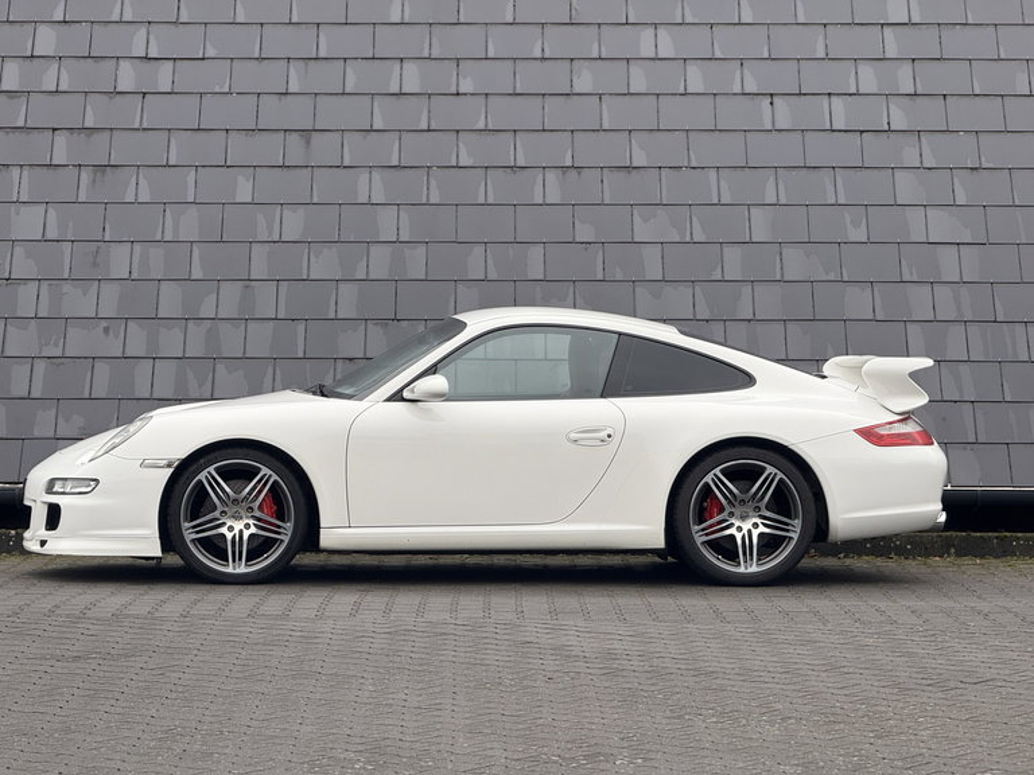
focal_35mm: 120
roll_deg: +0.0
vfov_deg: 12.3
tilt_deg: -0.6
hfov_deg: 16.4
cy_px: 388
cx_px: 517
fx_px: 3584
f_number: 2.8
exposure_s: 1/188
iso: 50
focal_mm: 15.66
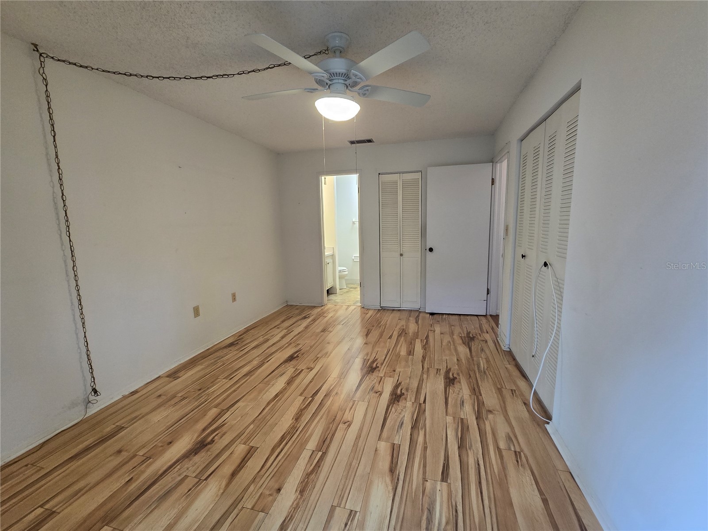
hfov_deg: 106.2
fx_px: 266
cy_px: 266
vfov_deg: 89.9
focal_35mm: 13
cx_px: 354
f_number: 2.2
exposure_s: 1/60
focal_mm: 2.2
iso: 200
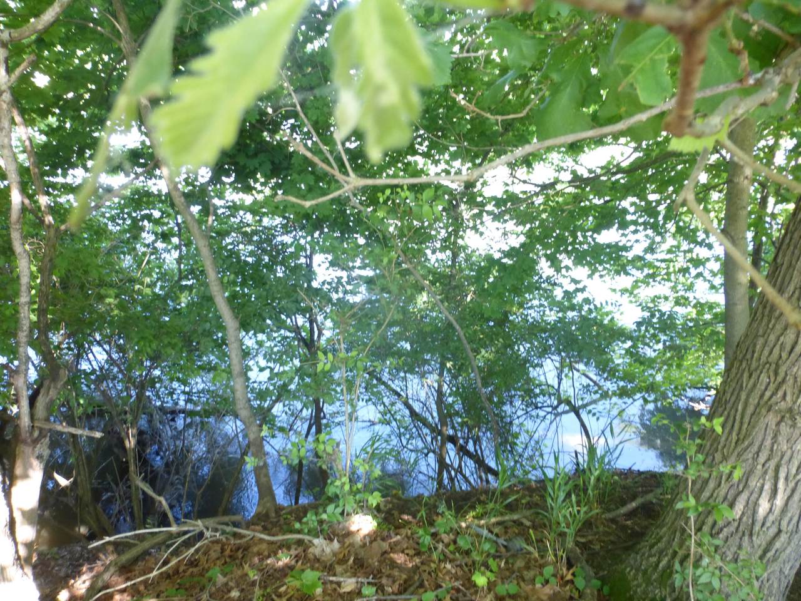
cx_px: 400
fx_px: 555
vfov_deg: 56.8
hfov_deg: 71.6
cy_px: 300
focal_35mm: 24
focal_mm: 4.3
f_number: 3.3
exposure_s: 1/60
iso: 320
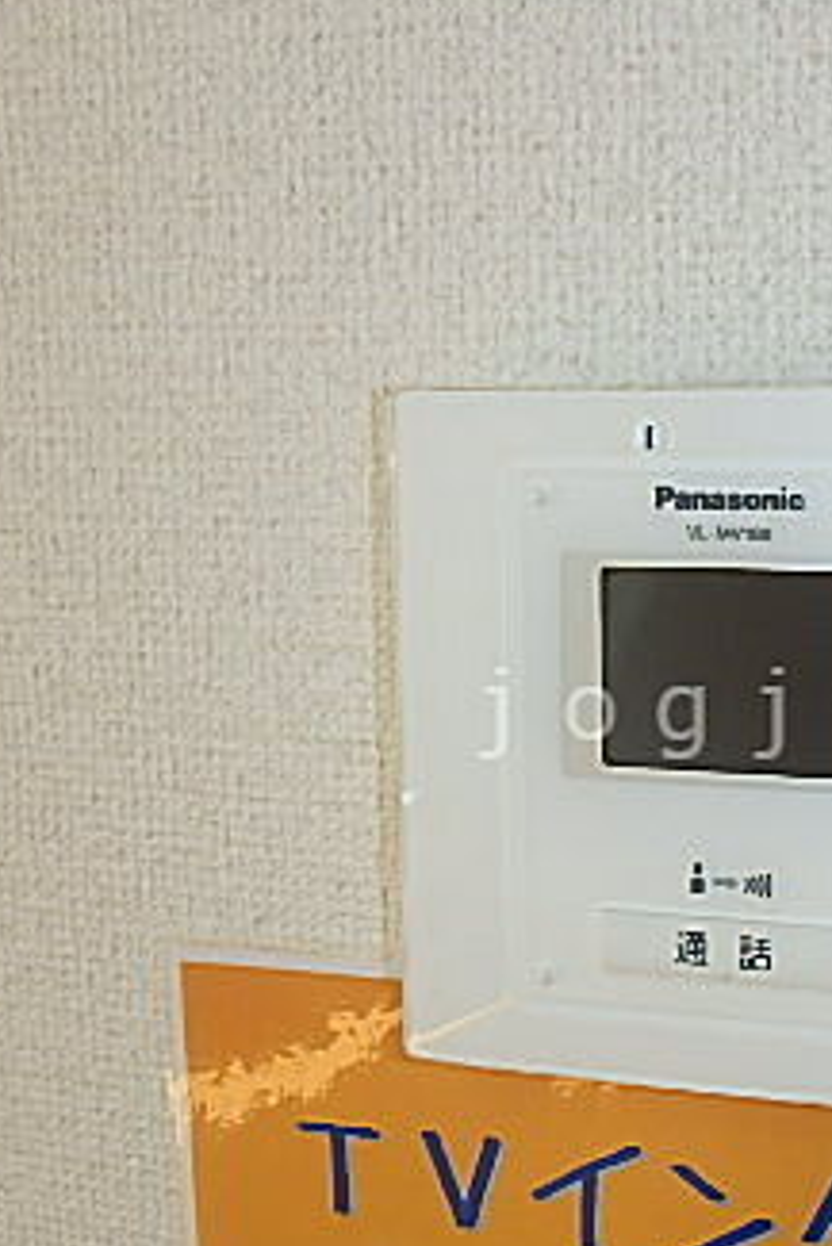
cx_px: 740
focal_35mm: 43
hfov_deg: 30.0
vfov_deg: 45.3
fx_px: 1489
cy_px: 713
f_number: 3.5
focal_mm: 3.7
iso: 160
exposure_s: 1/60
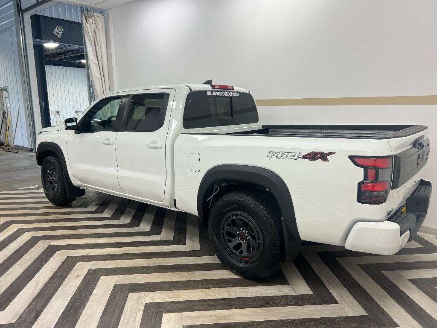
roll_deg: -0.1
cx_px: 218
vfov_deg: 53.1
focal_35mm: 26
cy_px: 164
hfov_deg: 67.3
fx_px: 328
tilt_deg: -10.0
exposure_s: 1/120
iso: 50
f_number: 1.5
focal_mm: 5.7
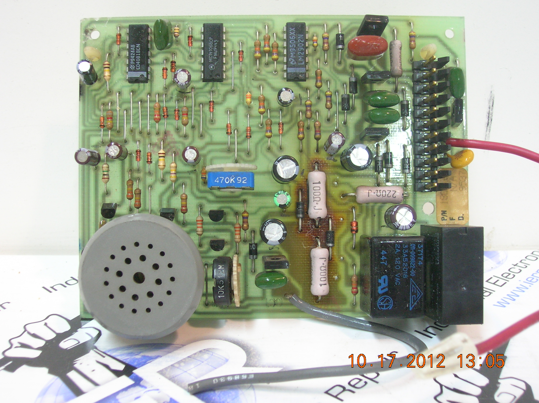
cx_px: 270
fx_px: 653
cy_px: 202
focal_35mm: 42
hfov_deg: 44.8
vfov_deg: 34.3
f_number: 3.1
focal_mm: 7
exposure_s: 1/4.1
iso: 116
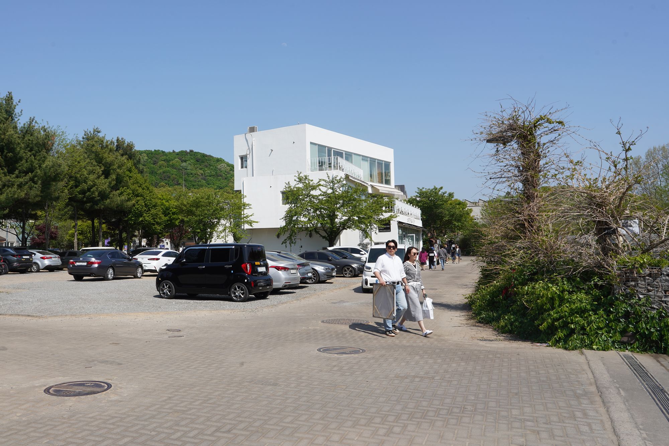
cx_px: 334
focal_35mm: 24
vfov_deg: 53.1
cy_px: 223
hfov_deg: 73.7
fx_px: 446
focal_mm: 24
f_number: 16
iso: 100
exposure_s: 1/100
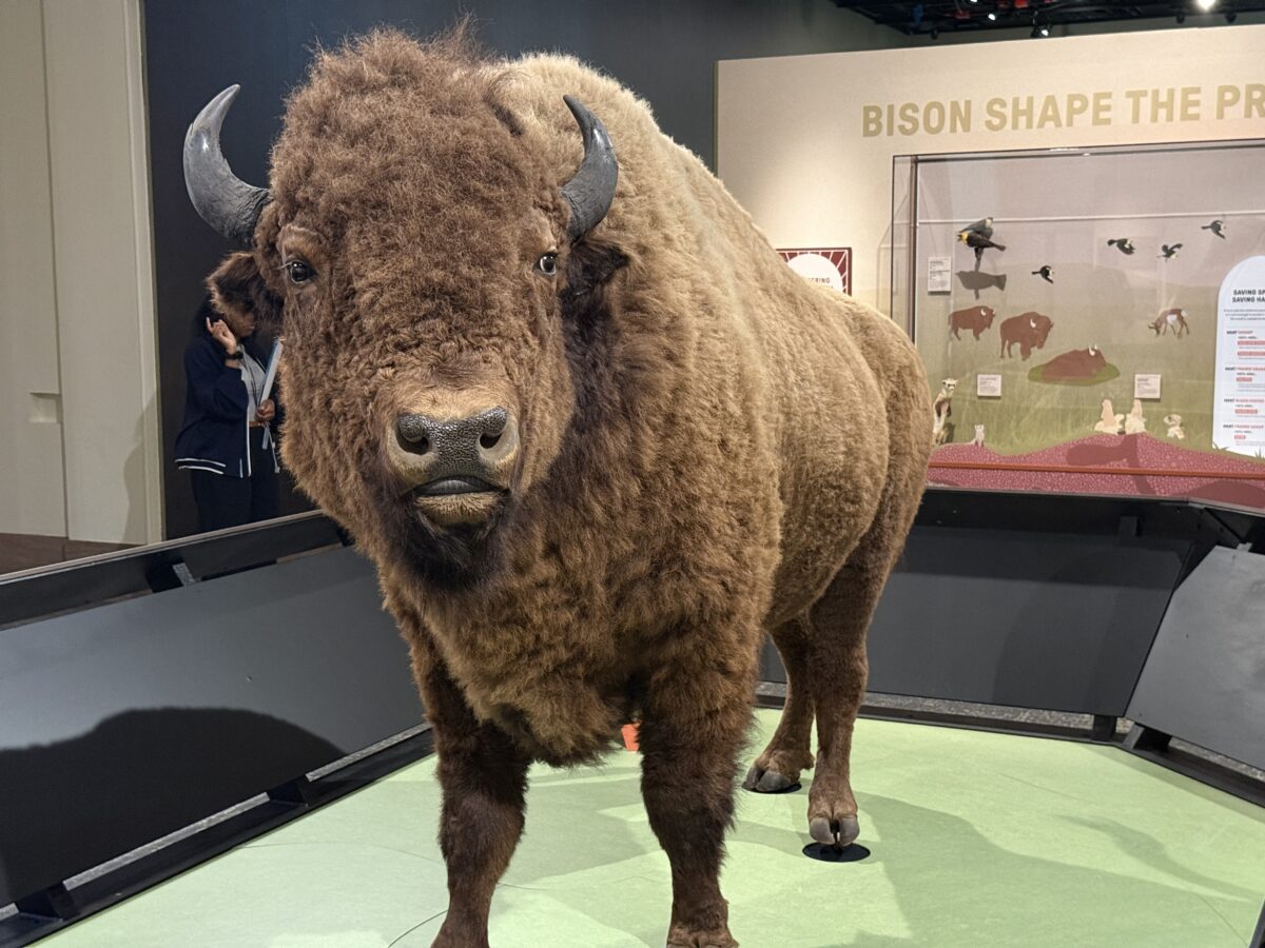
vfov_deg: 30.3
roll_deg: -0.3
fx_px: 1754
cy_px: 474
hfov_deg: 39.7
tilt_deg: -6.3
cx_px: 632
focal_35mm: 48
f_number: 1.78
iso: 500
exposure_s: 1/40
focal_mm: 6.76
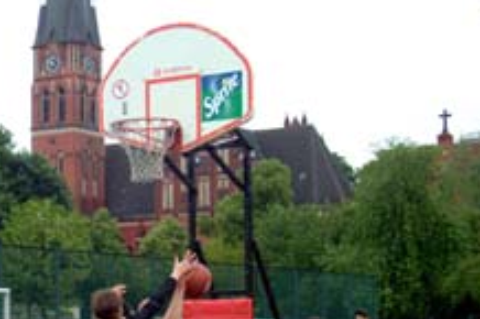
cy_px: 286
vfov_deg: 14.5
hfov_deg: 21.6
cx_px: 75
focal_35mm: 93
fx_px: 1239
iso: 400
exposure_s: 1/250
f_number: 8
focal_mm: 30
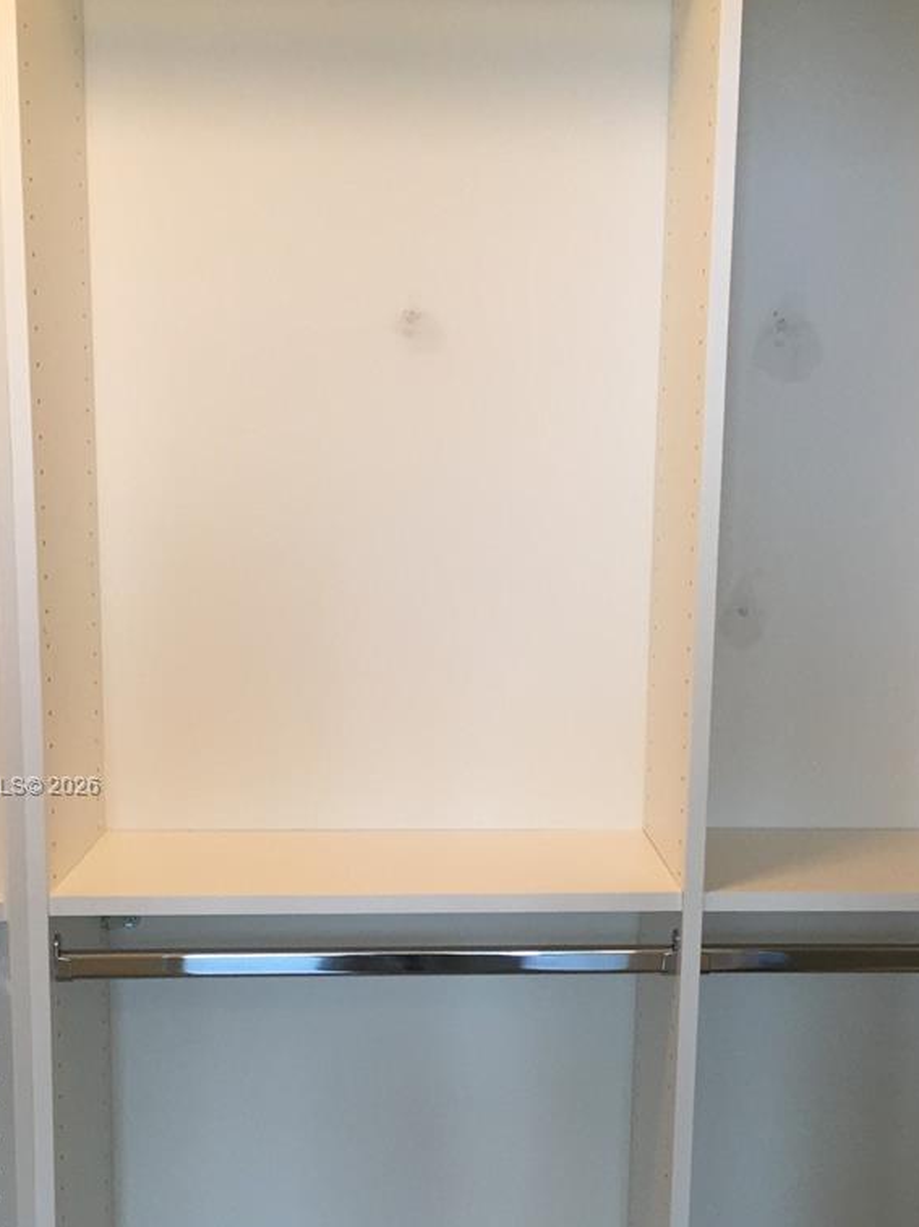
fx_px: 1630
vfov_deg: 40.9
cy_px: 788
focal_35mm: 46
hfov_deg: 31.4
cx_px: 528
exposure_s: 1/30
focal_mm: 4.15
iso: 50
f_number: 2.2
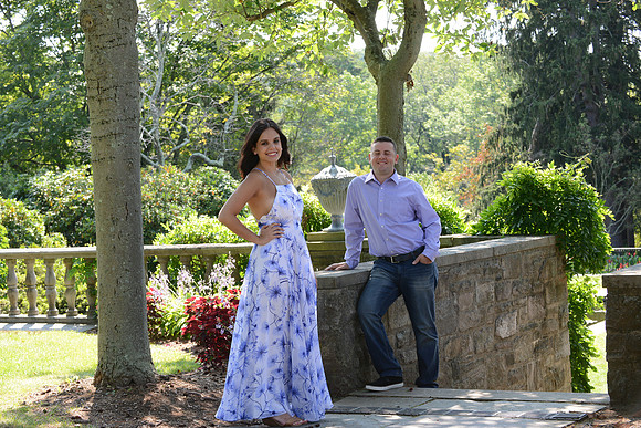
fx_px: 1425
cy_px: 214
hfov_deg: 25.4
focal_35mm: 80
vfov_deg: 17.1
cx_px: 320
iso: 400
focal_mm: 80
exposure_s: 1/125
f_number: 9
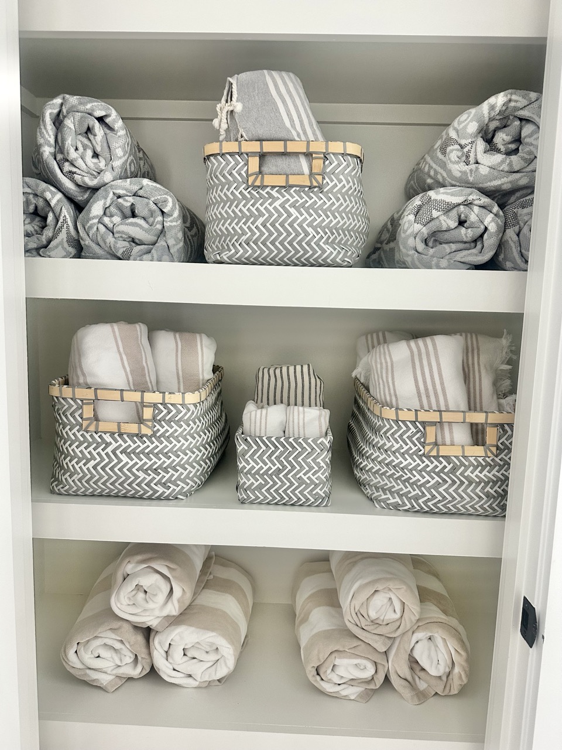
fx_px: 520
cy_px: 375
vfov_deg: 71.6
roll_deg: -2.3
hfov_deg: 56.8
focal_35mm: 24
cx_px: 281
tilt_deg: -5.5
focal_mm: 6.86
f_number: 1.78
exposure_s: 1/60
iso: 250
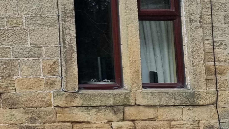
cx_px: -136
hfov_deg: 19.0
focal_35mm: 95
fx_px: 577
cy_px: -31
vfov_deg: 12.4
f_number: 1.8
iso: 50
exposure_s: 1/351
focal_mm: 6.7
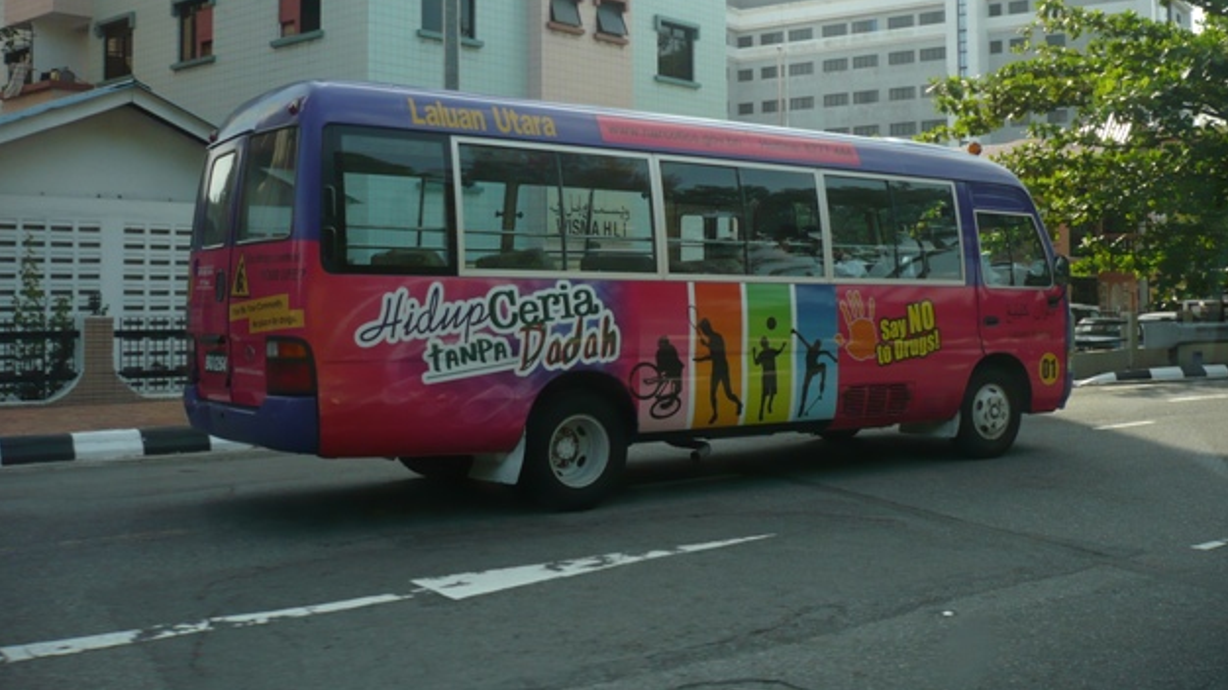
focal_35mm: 39
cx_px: 612
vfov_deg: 30.3
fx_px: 1270
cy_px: 253
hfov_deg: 51.6
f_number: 2.8
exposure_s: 1/500
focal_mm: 5.8
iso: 100
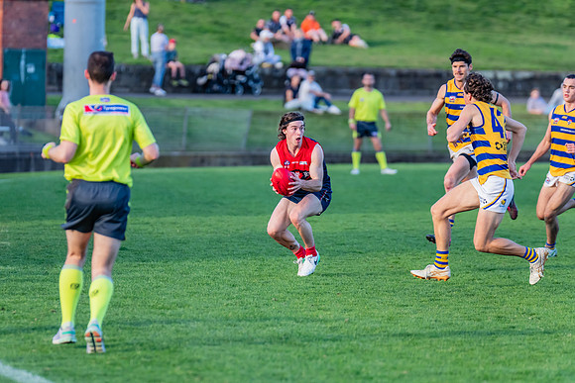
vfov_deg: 4.6
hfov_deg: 7.0
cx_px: 263
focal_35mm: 296
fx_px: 4732
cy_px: 204
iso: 1250
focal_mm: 270
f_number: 4
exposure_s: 1/1250
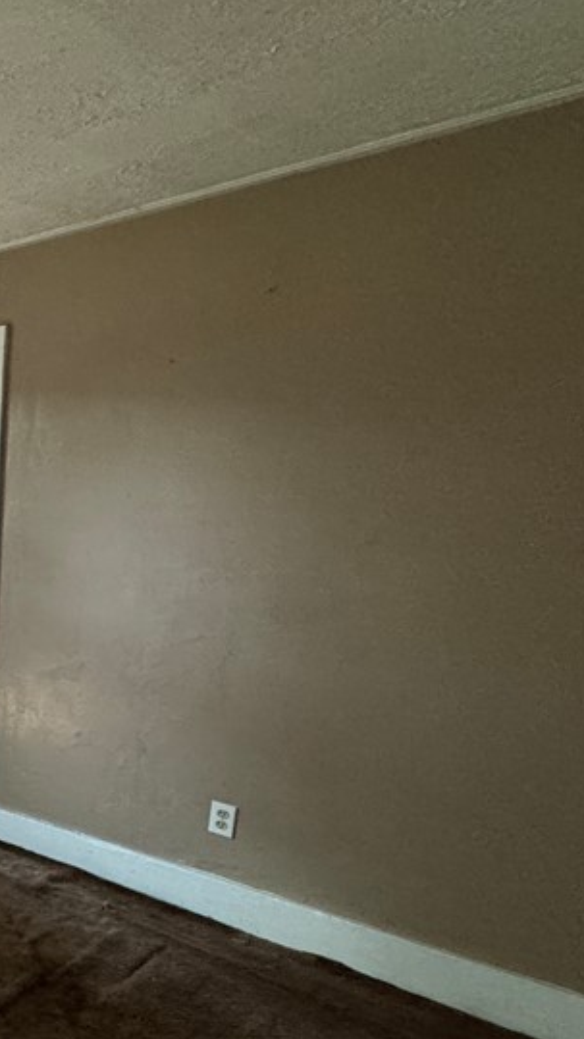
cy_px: 607
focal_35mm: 29
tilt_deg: -9.7
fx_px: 799
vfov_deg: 65.6
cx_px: -391
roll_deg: +2.4
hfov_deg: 24.6
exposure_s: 1/60
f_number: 2.2
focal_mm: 2.22
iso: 500
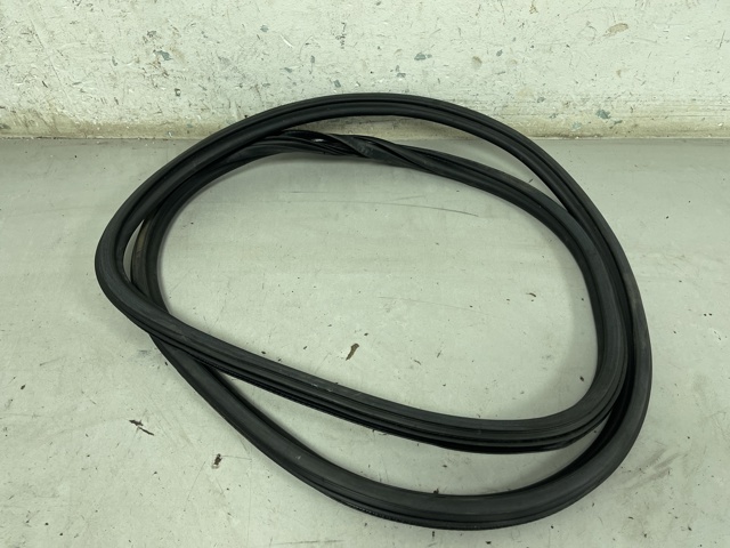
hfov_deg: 69.4
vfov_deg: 54.9
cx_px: 365
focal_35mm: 25
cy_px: 274
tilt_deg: -53.3
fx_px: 527
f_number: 1.6
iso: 100
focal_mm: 5.1
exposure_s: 1/100
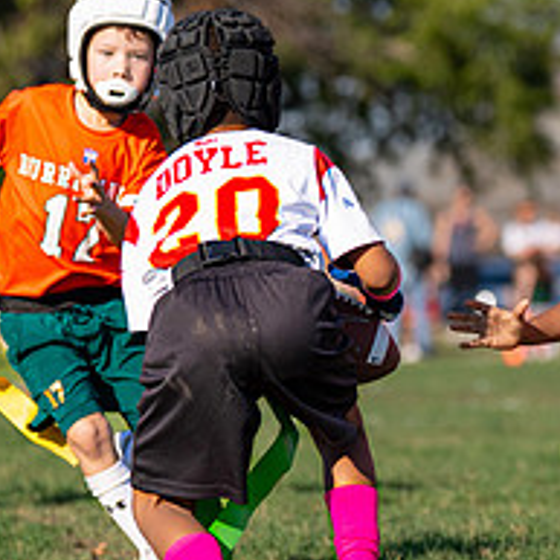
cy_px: 301
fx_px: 6205
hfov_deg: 5.2
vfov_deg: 5.2
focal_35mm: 339
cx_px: 625
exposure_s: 1/4000
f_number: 2.8
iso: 160
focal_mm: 102
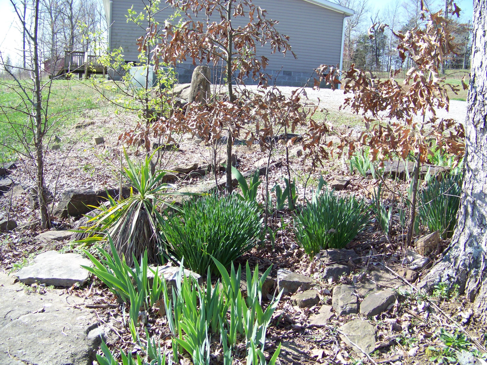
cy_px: 182
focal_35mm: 36
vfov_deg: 39.7
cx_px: 244
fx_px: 506
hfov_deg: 51.4
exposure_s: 1/400
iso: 69
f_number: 2.8
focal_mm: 5.85
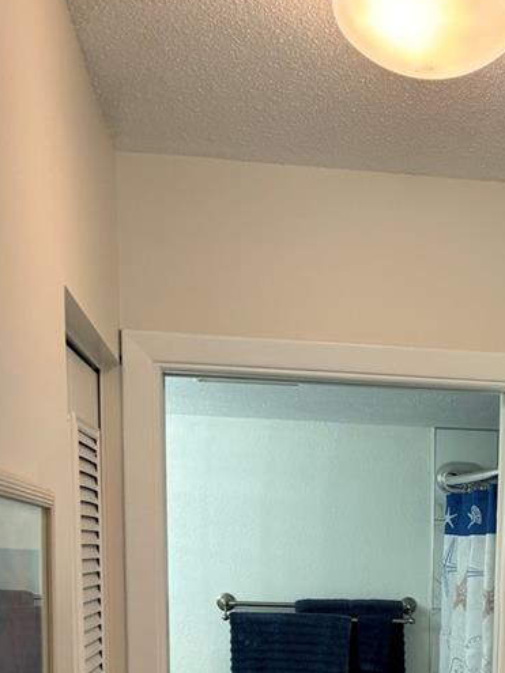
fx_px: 1226
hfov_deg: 22.6
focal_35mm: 63
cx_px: 472
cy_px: 733
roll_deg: -2.2
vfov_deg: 28.1
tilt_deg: -9.5
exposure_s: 1/60
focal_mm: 5.96
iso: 80
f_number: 1.6
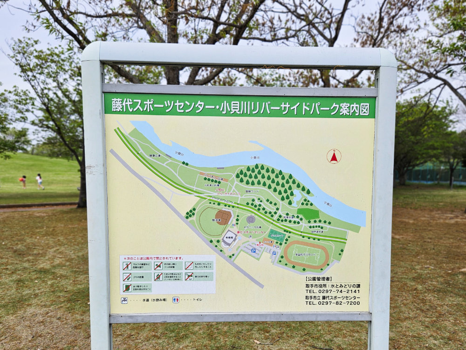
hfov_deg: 73.9
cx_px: 233
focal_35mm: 23
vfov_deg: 58.9
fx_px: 310
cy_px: 175
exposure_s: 1/1915
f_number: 1.8
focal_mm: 5.4
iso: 25
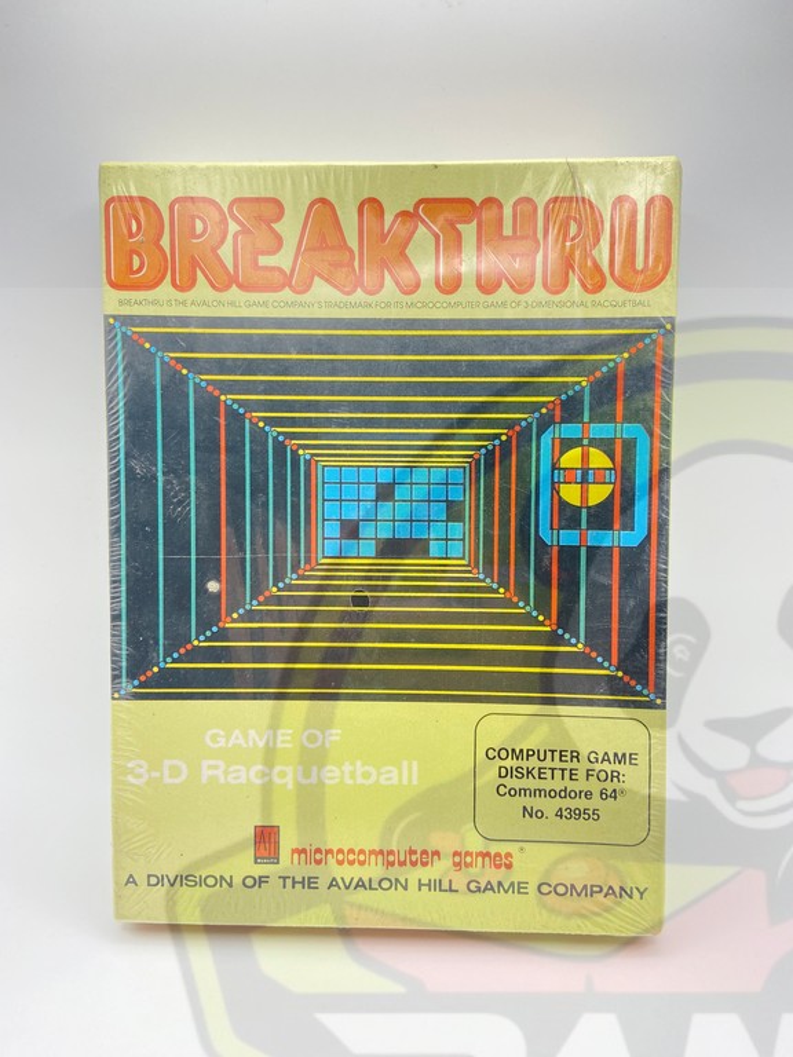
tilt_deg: -19.7
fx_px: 794
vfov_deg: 67.3
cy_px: 528
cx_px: 396
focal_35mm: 26
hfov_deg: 53.1
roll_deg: +0.4
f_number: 1.8
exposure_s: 1/122
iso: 64
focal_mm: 4.25
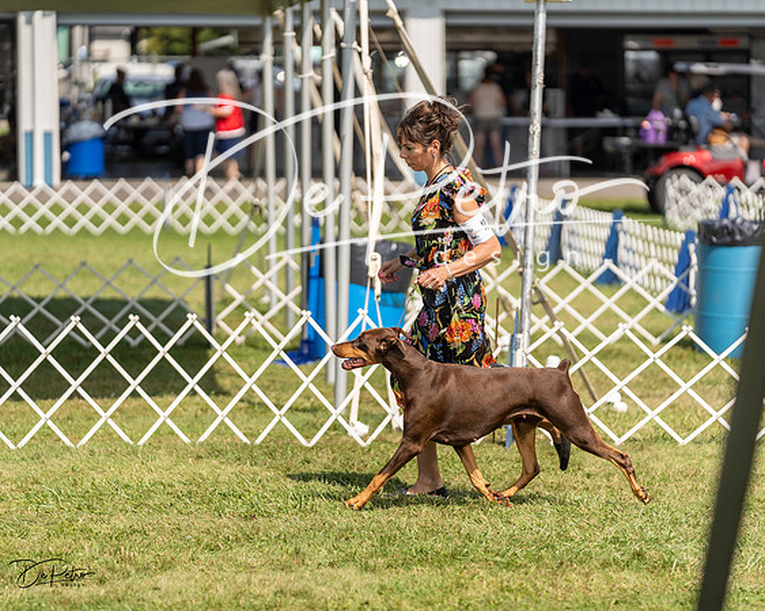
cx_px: 382
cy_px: 306
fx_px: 3874
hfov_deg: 11.3
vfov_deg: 9.0
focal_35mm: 171
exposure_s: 1/3200
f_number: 2.8
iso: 200
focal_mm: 152
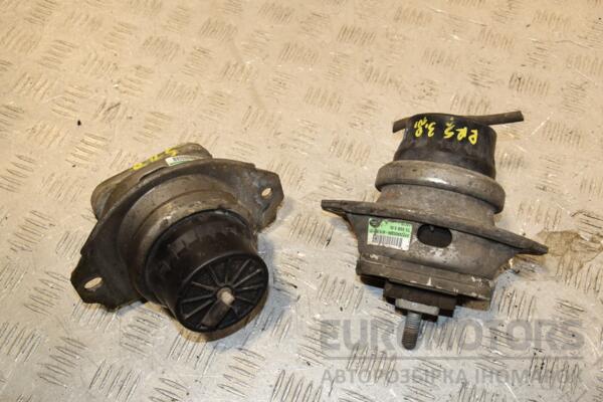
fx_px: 653
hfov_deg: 49.6
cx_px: 302
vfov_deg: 34.2
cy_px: 201
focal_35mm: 39
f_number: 8
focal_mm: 26
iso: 800
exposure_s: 1/200
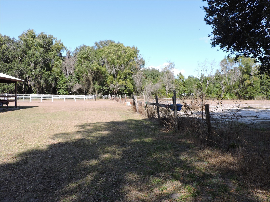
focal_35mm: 28
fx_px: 218
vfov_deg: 49.7
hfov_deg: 63.4
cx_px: 135
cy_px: 101
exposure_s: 1/640
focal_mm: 5
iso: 100
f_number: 3.1
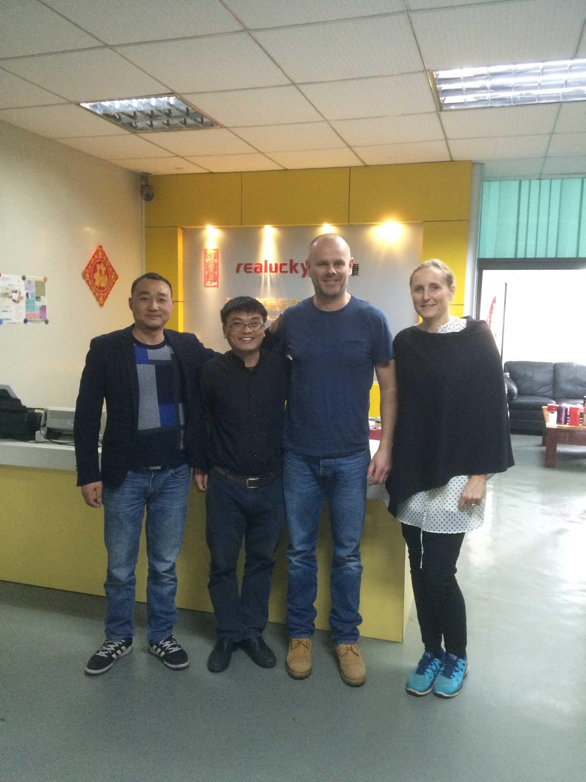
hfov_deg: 48.2
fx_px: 655
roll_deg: +0.0
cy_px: 391
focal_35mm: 29
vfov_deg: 61.7
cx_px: 293
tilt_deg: -9.5
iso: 320
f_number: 2.2
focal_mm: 4.15
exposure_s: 1/25
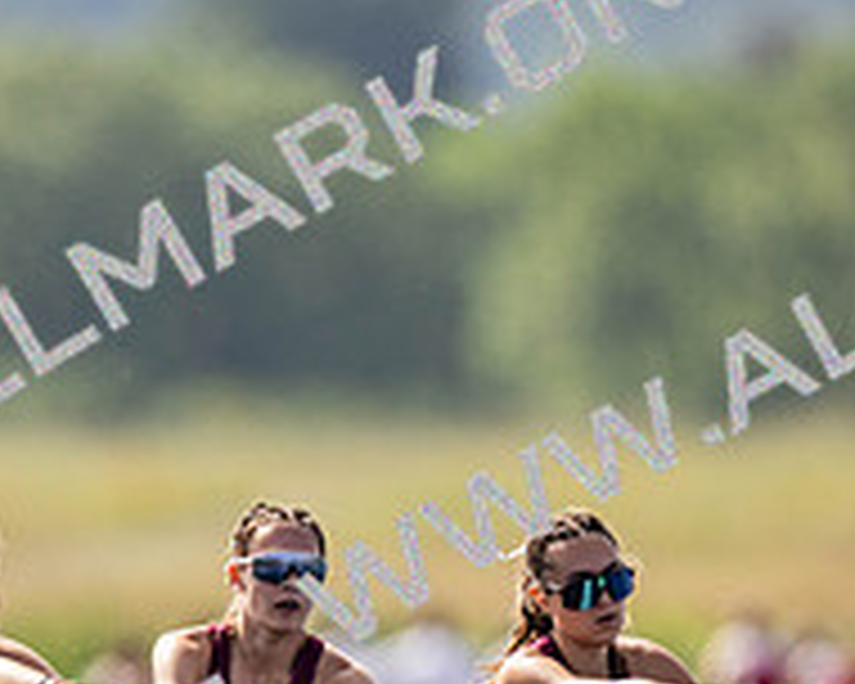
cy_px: 718
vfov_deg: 0.9
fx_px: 43423
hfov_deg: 1.1
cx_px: -32
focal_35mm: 1716
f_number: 4
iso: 140
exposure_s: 1/2500
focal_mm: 600
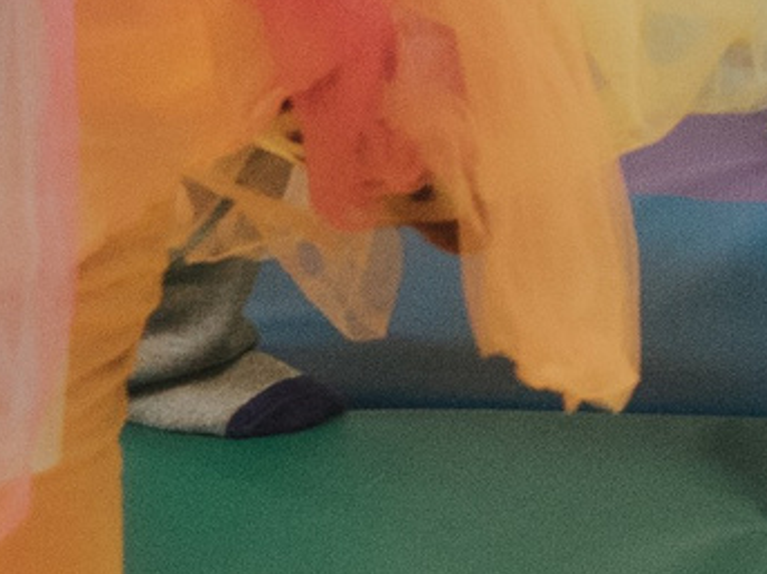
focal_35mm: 179
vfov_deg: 7.3
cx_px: 1724
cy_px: -1157
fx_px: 3965
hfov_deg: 9.9
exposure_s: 1/200
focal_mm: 12
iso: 800
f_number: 2.8
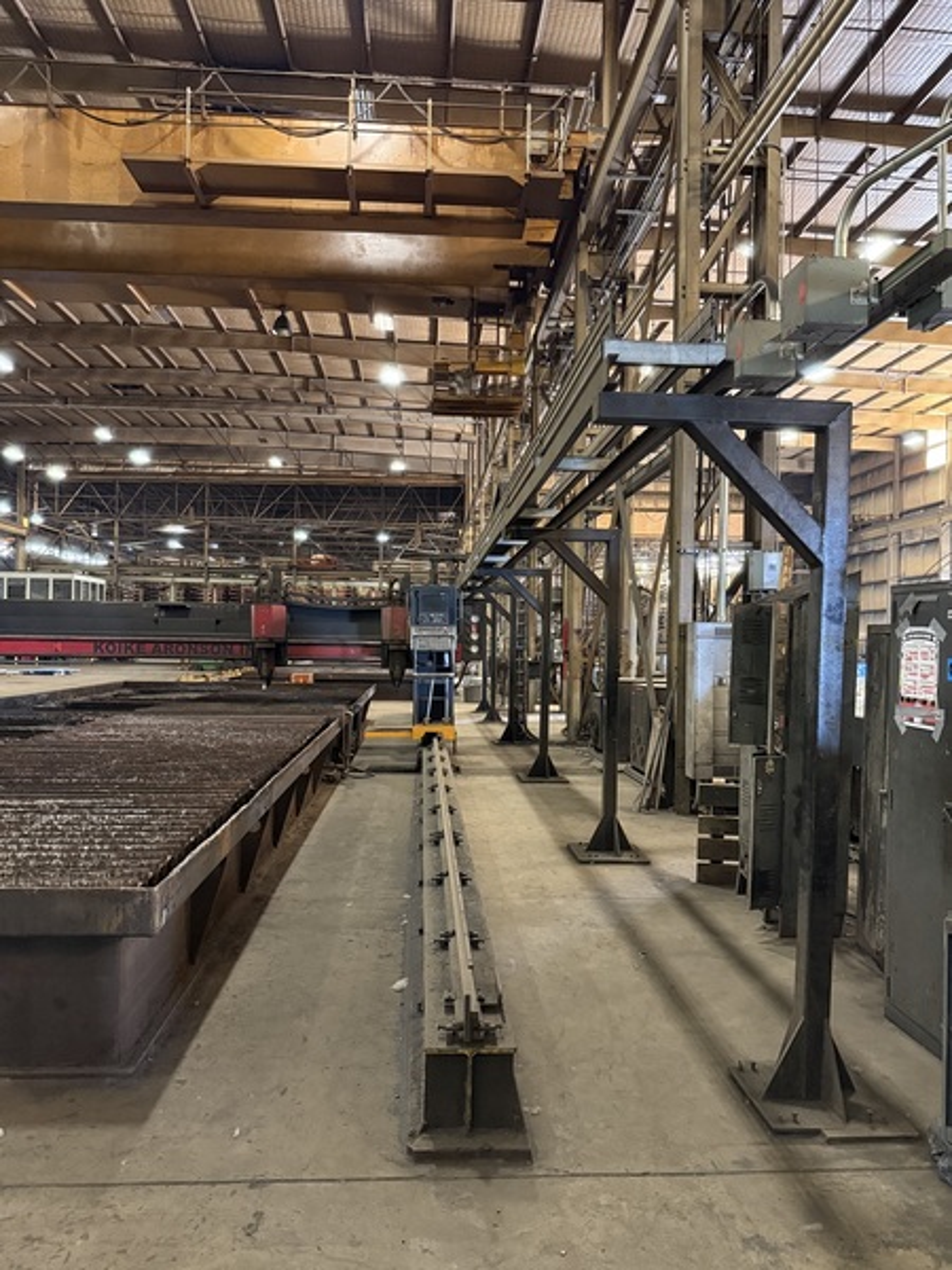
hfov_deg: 56.8
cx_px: 476
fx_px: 880
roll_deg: -1.1
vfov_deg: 71.6
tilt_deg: +0.0
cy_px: 635
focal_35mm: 24
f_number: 1.78
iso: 800
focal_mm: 6.76
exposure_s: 1/30
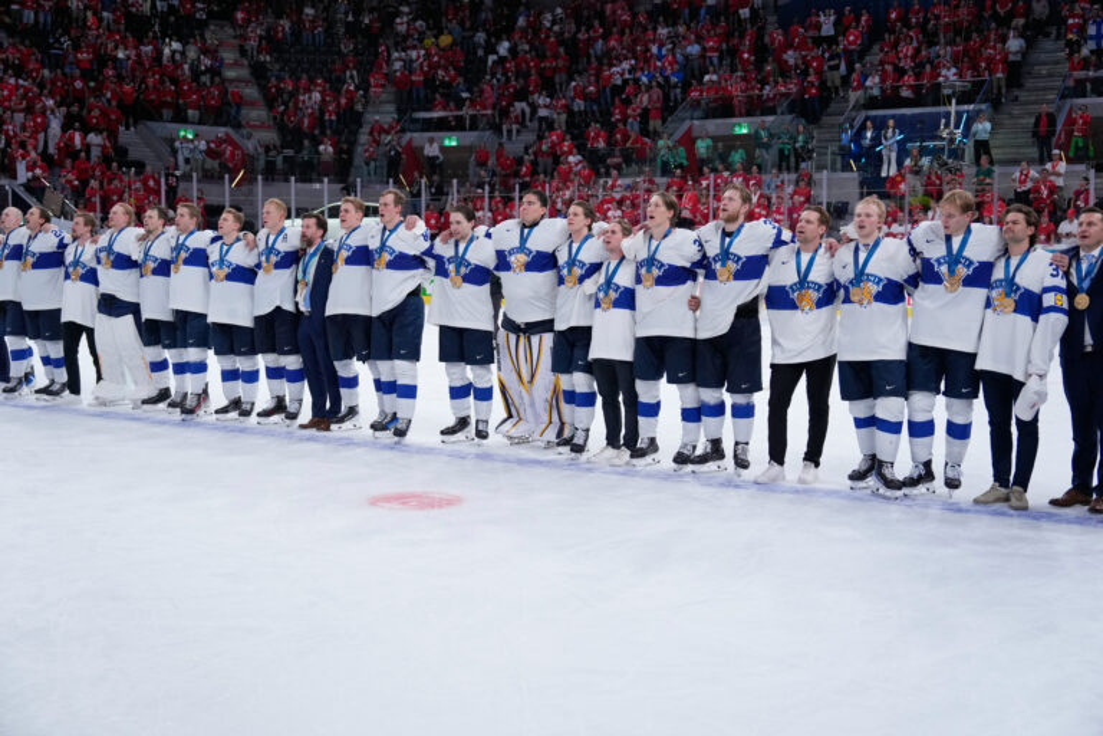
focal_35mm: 42
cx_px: 552
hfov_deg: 46.4
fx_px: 1287
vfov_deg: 31.9
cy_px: 368
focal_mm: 42
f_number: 2.8
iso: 1600
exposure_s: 1/1600
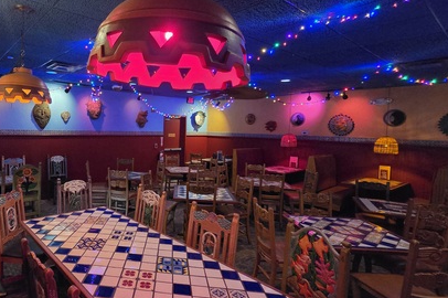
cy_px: 141
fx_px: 249
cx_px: 138
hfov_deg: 80.3
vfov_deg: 61.8
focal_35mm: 20
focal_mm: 2.2
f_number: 2.2
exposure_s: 1/60
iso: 1250
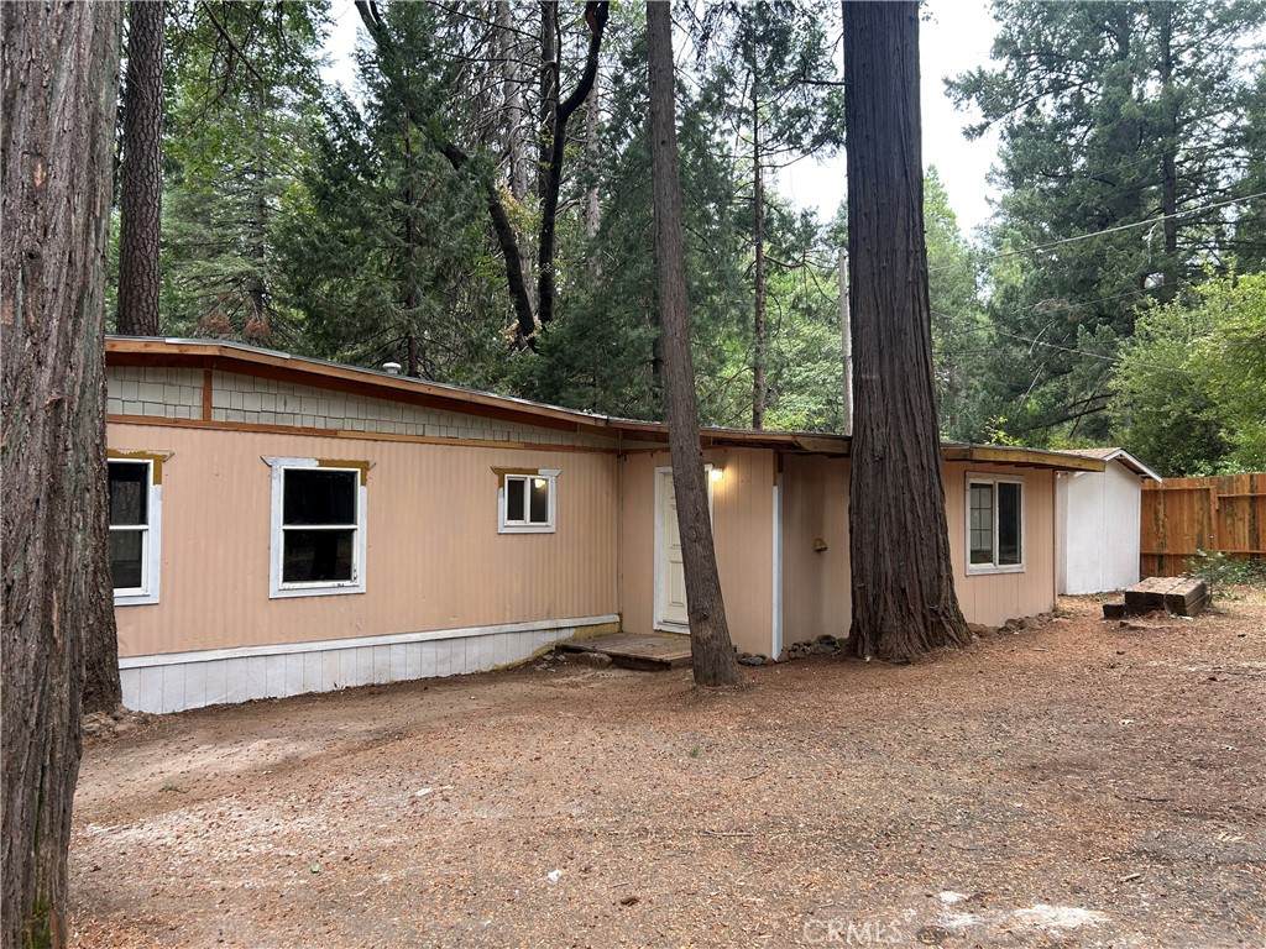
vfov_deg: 53.1
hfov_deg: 67.3
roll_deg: +0.0
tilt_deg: +1.5
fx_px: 951
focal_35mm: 26
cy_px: 474
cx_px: 633
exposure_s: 1/121
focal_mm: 5.7
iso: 40
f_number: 1.5
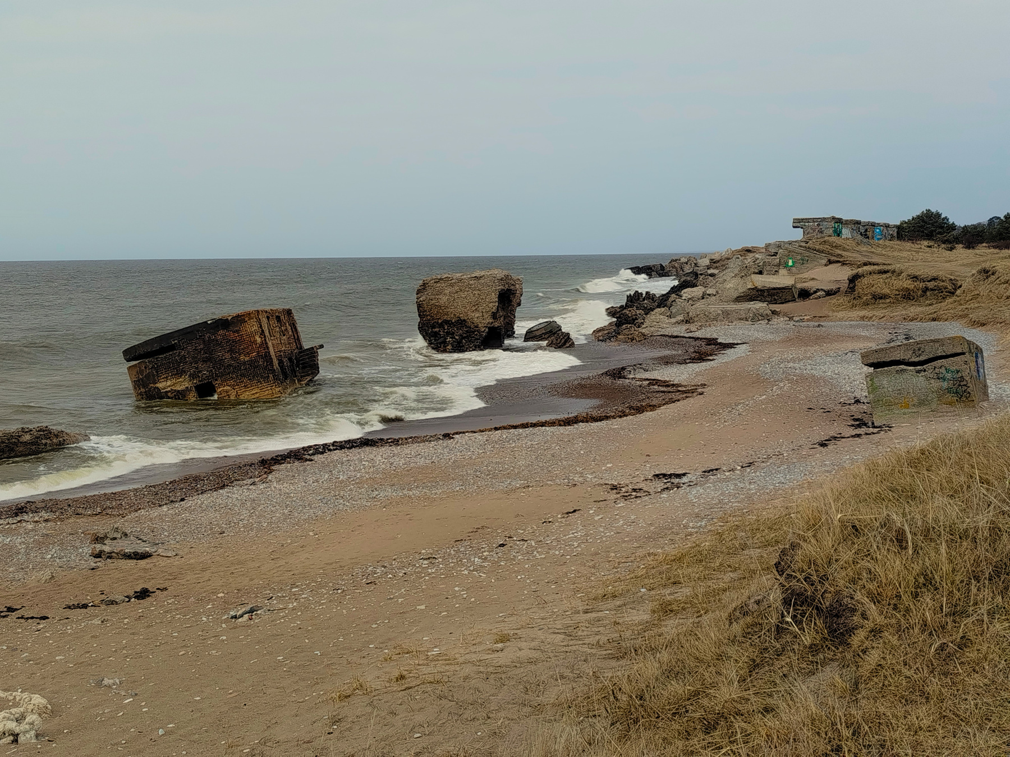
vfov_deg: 30.3
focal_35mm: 48
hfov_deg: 39.7
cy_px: 378
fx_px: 1401
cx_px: 505
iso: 50
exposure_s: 1/803
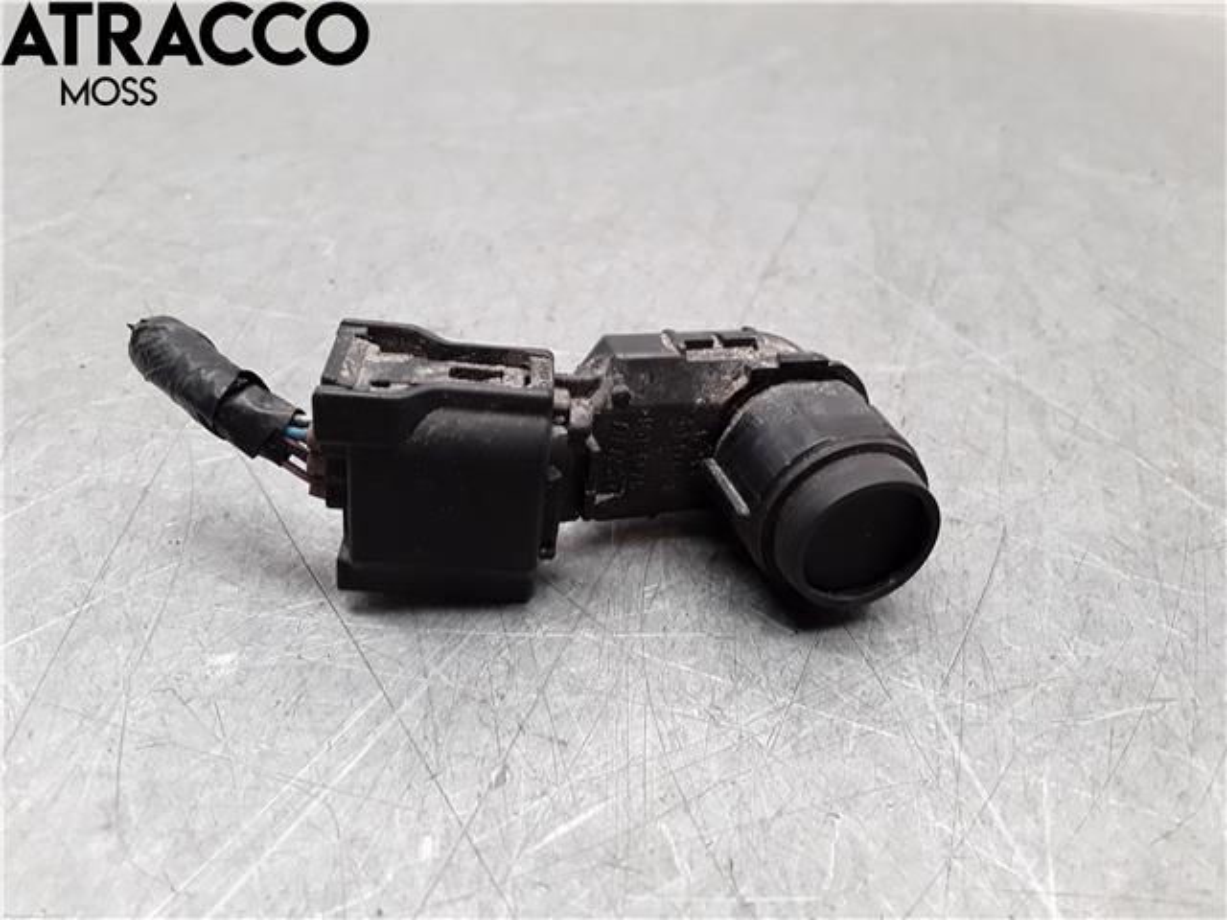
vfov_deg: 49.7
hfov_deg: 63.4
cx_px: 614
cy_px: 460
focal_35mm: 28
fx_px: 992
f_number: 1.9
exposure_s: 1/50
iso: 64
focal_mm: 2.91
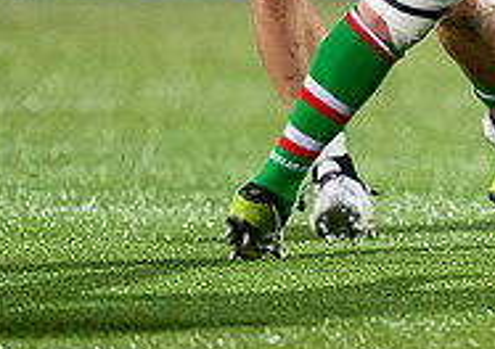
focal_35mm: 1908
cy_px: 82
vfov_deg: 0.7
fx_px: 26717
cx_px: 786
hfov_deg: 1.1
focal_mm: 400
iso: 6400
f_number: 2.8
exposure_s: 1/1250
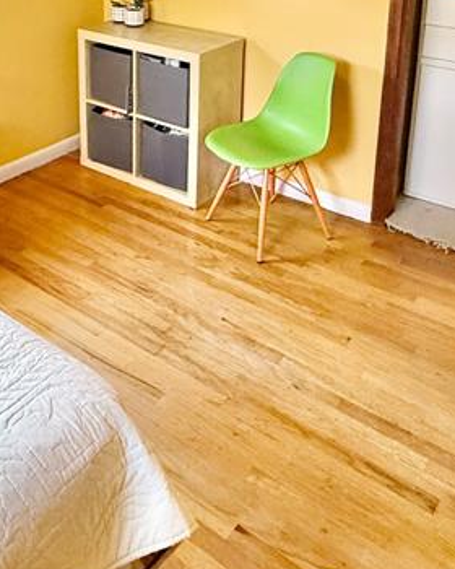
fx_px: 673
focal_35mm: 40
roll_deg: +0.5
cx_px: 127
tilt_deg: -14.0
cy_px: 39
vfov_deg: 41.5
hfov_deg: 36.7
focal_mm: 2.22
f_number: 2.2
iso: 400
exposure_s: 1/120
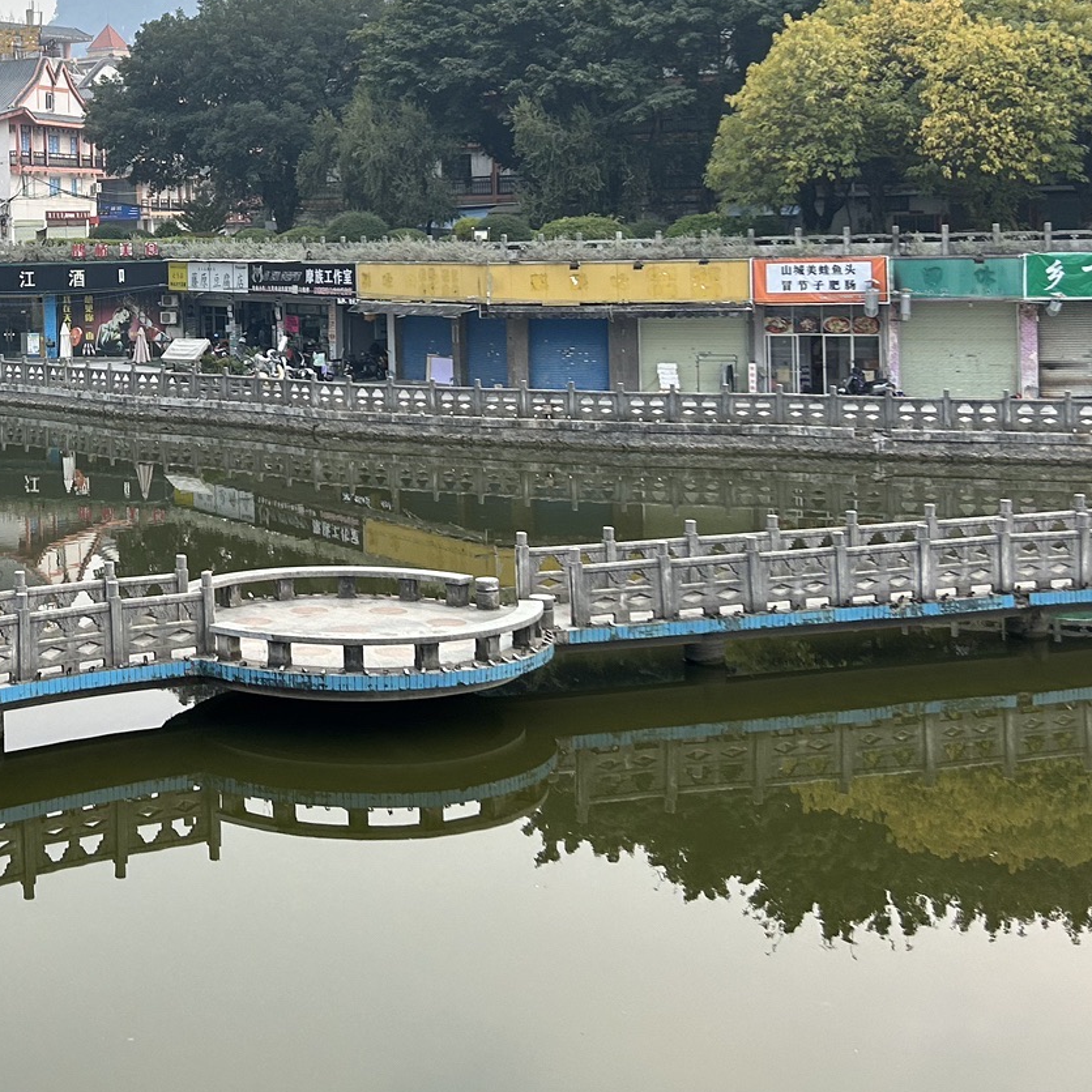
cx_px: 37
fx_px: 1963
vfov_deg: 30.5
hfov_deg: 29.3
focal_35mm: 55
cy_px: 251
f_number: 1.5
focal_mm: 5.7
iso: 50
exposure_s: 1/1048
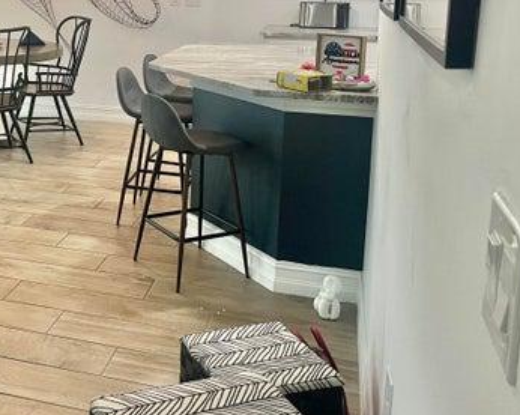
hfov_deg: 38.1
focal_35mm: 47
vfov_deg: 31.4
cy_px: 95
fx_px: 723
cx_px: 105
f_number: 1.6
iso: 100
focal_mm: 5.1
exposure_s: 1/60
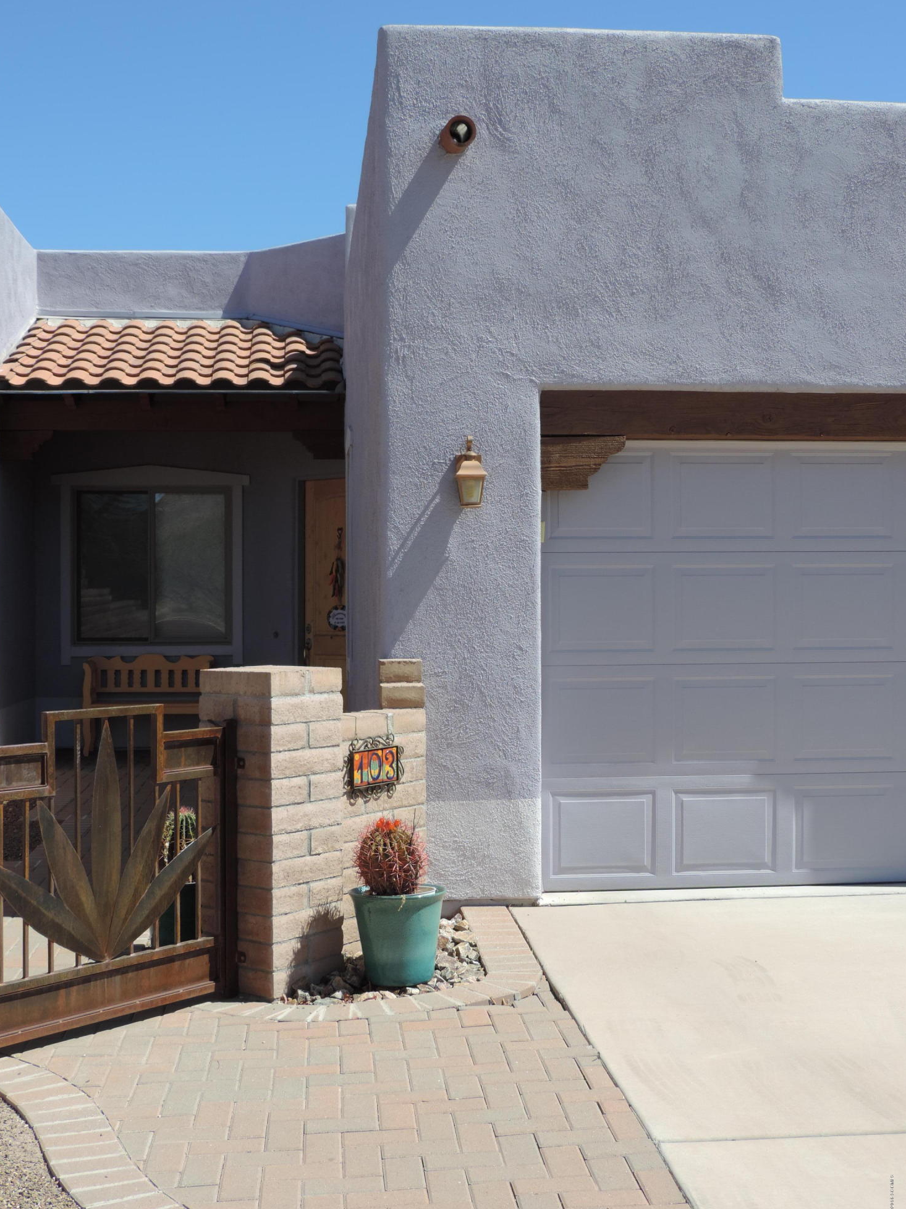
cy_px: 596
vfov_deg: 42.9
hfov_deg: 32.9
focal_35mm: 44
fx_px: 1536
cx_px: 457
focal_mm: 7.6
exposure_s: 1/800
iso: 80
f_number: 3.4
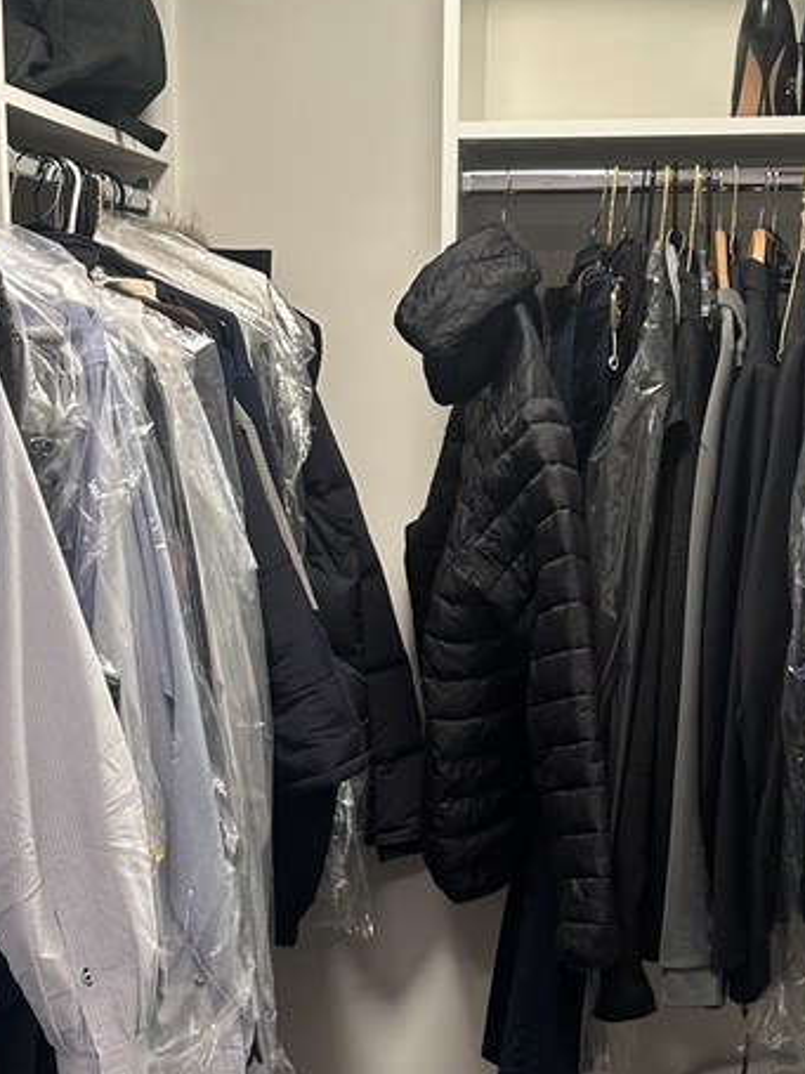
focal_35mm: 57
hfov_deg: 25.6
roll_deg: -0.2
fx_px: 1768
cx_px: 399
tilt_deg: -12.1
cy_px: 751
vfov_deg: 33.4
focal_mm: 6.86
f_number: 1.78
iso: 125
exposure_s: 1/60
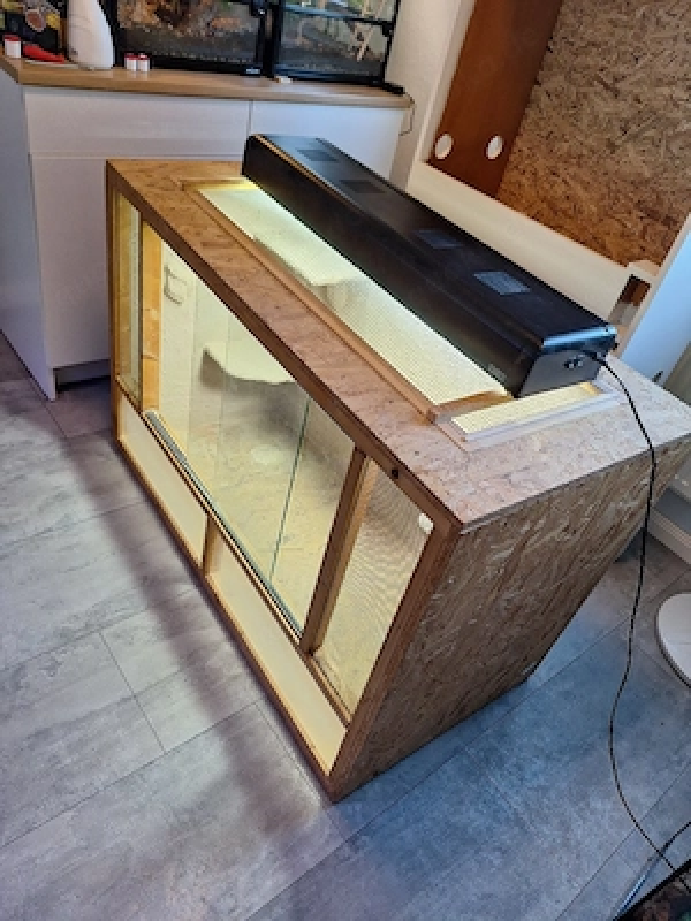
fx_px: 612
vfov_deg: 73.9
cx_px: 346
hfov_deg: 58.9
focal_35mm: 23
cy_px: 460
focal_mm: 5.54
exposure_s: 1/50
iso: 160
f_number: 1.8
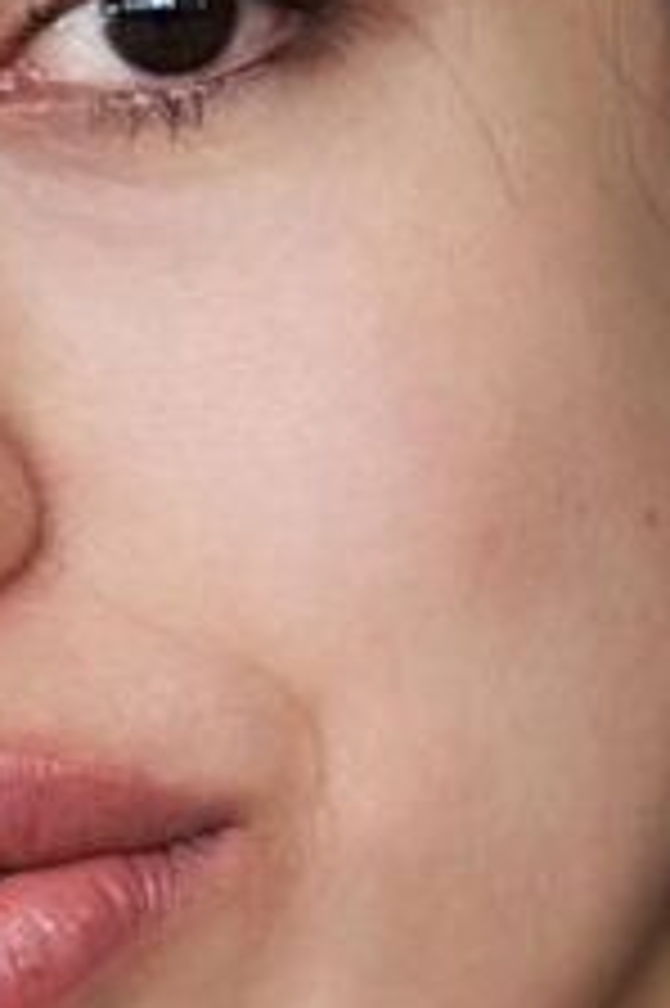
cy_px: 1503
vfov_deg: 4.7
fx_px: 12301
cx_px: 612
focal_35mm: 440
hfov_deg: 3.1
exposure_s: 1/125
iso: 250
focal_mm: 97
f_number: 4
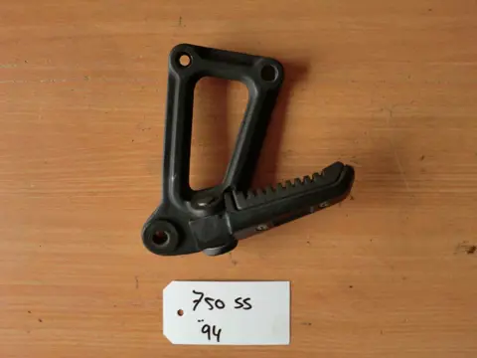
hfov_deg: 56.8
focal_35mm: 32
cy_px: 179
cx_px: 238
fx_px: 441
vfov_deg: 44.2
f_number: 3.5
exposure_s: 1/60
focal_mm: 5.8
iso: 100
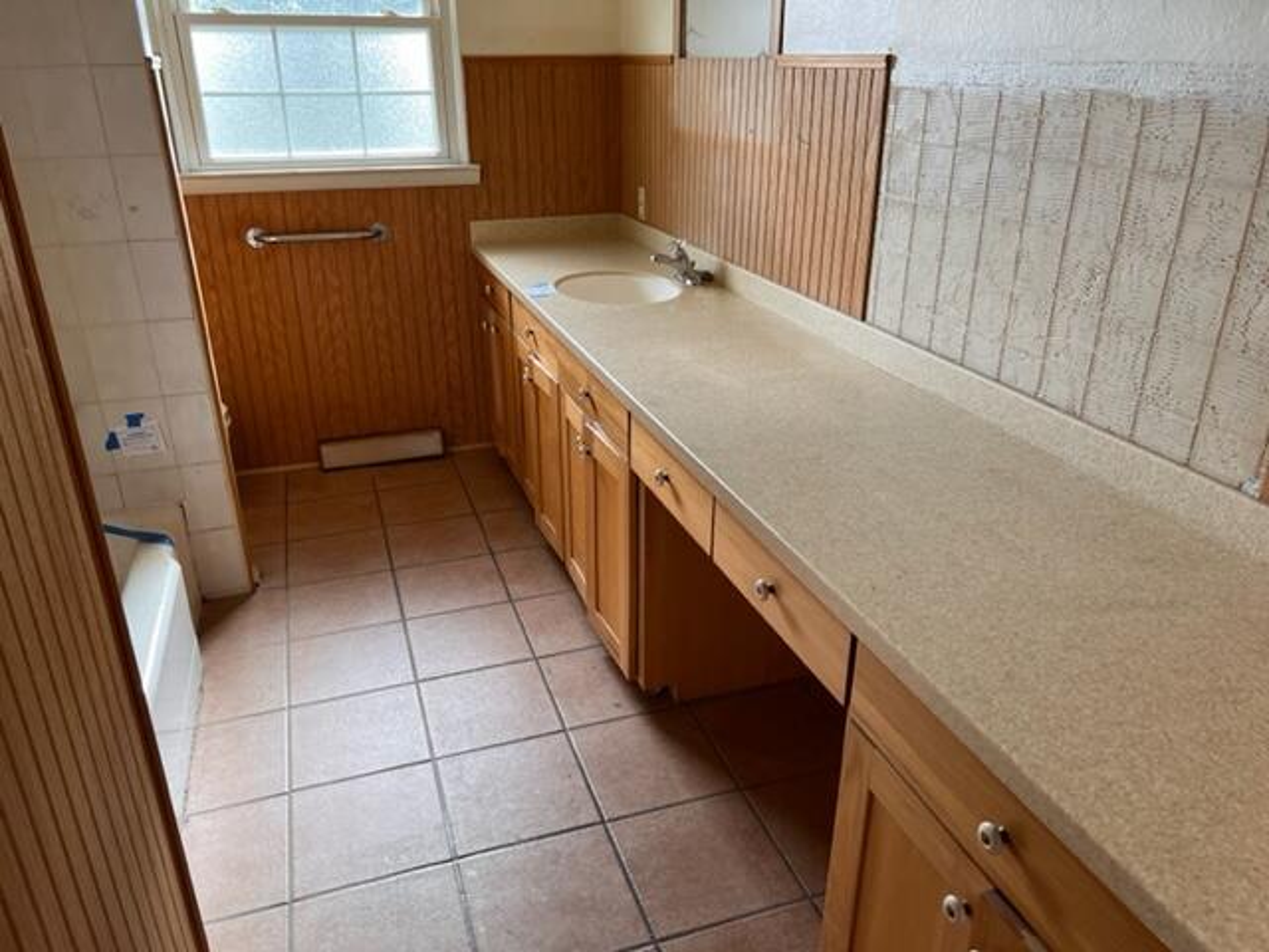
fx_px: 953
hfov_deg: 67.3
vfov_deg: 53.1
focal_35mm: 26
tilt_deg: -19.1
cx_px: 634
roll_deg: +2.5
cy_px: 476
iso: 125
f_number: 1.5
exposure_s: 1/121
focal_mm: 5.7
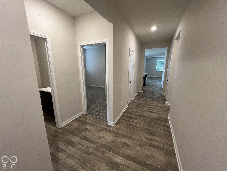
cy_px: 86
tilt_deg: -11.4
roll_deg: -0.4
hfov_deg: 106.2
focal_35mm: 13
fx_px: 85
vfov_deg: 89.9
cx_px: 114
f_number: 1.8
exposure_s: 1/60
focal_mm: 1.57
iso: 200
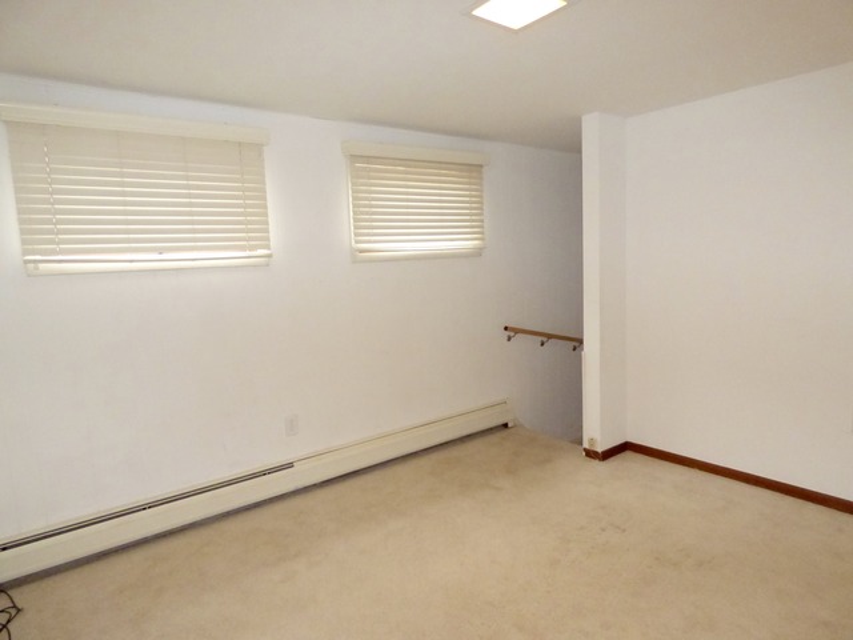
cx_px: 426
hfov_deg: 81.7
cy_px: 320
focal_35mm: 20
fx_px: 493
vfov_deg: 66.0
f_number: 2.8
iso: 800
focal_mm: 3.58
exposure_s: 1/60
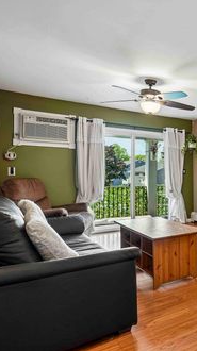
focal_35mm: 27
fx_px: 251
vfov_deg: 69.9
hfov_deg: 33.7
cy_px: 176
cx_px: 243
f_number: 8
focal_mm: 17
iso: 400
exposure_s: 1/25
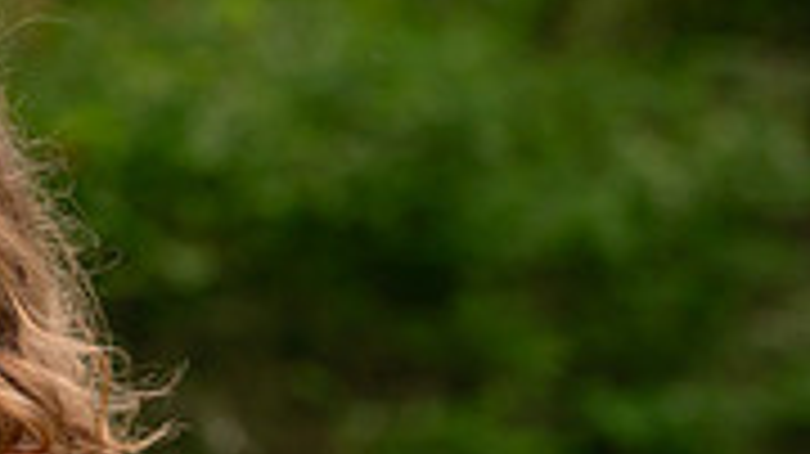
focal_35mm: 537
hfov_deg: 4.0
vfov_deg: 2.3
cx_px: -564
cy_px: 411
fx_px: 11527
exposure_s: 1/800
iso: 400
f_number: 5
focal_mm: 135
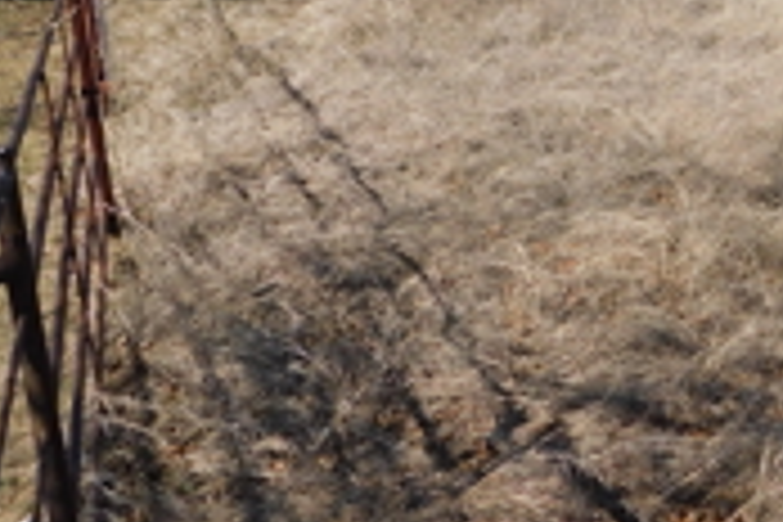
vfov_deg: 24.2
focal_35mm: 55
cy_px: 104
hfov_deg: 34.6
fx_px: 1196
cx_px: 675
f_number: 6
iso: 125
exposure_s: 1/500
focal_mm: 4
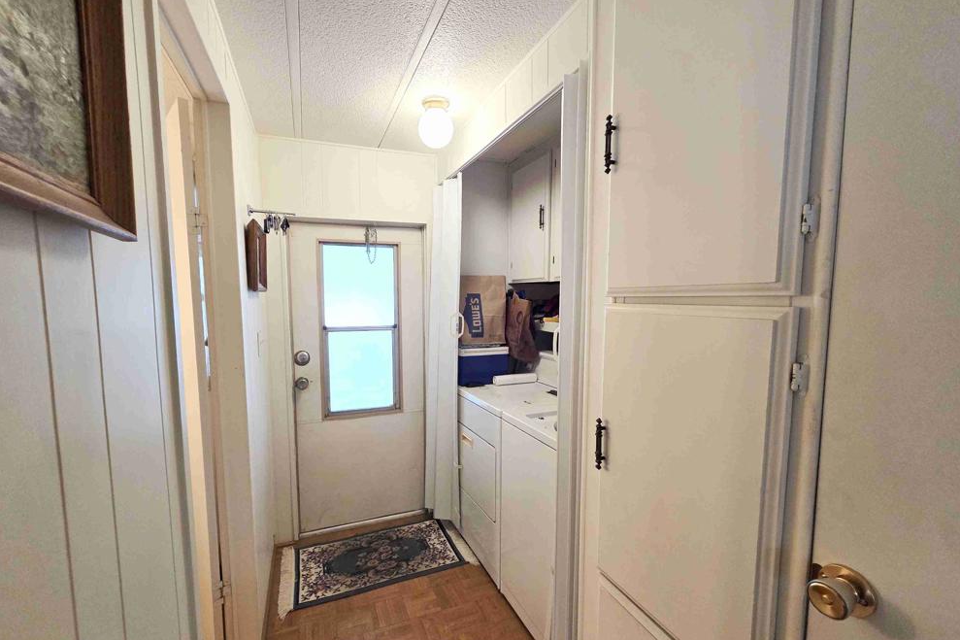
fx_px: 373
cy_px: 338
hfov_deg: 104.2
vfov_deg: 81.1
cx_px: 464
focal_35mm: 14
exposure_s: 1/120
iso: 250
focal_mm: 2.2
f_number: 2.2
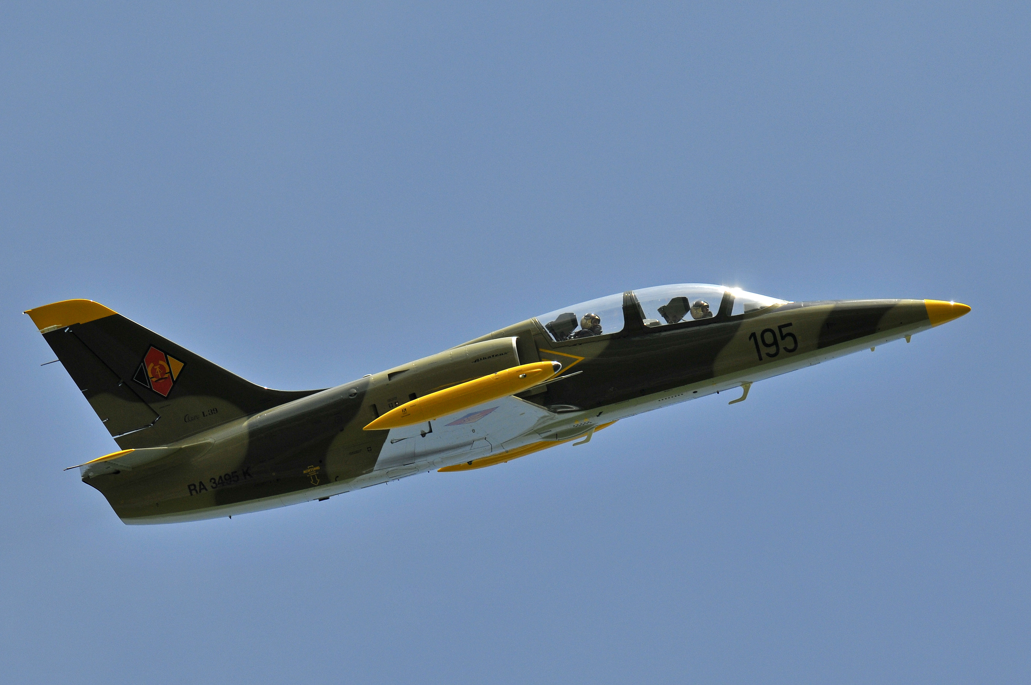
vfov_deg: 3.3
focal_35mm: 420
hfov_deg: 4.9
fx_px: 12014
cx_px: 516
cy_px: 342
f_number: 7.1
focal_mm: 280
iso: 200
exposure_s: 1/1250
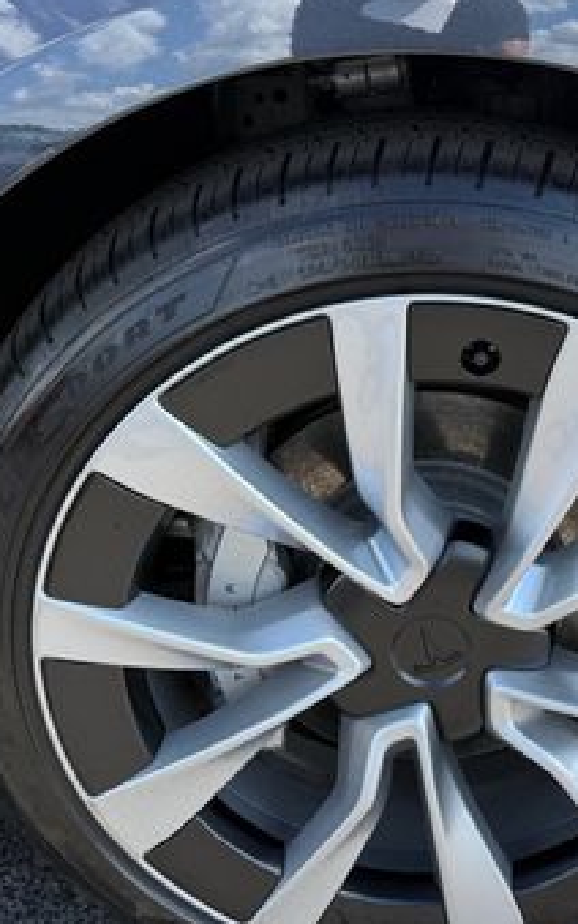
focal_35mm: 48
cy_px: 556
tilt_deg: -26.5
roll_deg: -0.1
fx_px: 1209
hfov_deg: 26.4
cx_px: 458
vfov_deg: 41.6
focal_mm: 6.76
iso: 100
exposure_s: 1/1156
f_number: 1.78
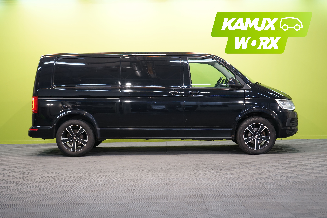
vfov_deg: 23.4
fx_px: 527
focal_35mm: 58
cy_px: 109
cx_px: 164
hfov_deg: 34.5
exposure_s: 1/20
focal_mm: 58
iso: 500
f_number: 5.6
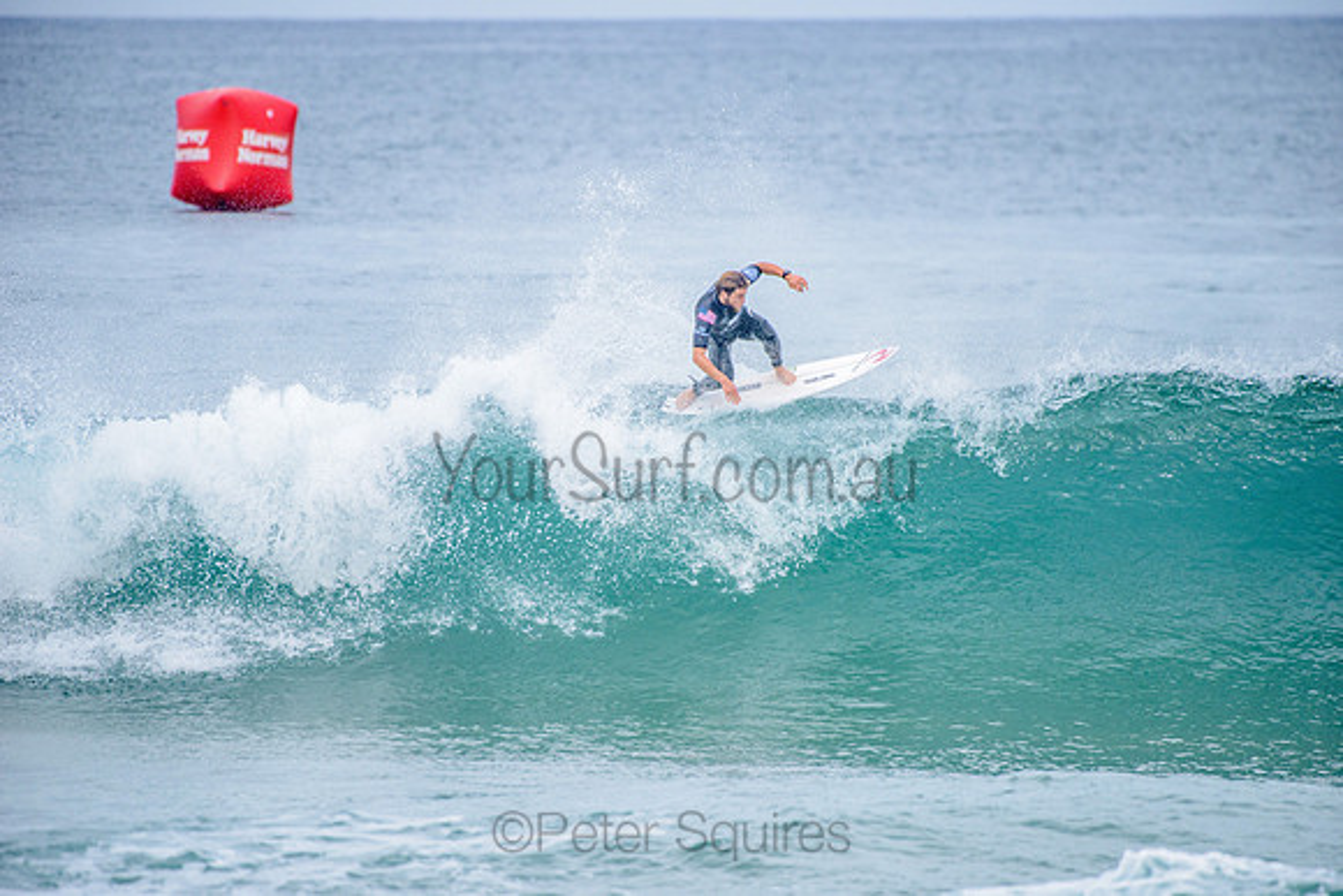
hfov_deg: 4.1
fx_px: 18656
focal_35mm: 500
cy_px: 448
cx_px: 672
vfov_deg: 2.8
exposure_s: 1/2000
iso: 450
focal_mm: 500
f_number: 5.6
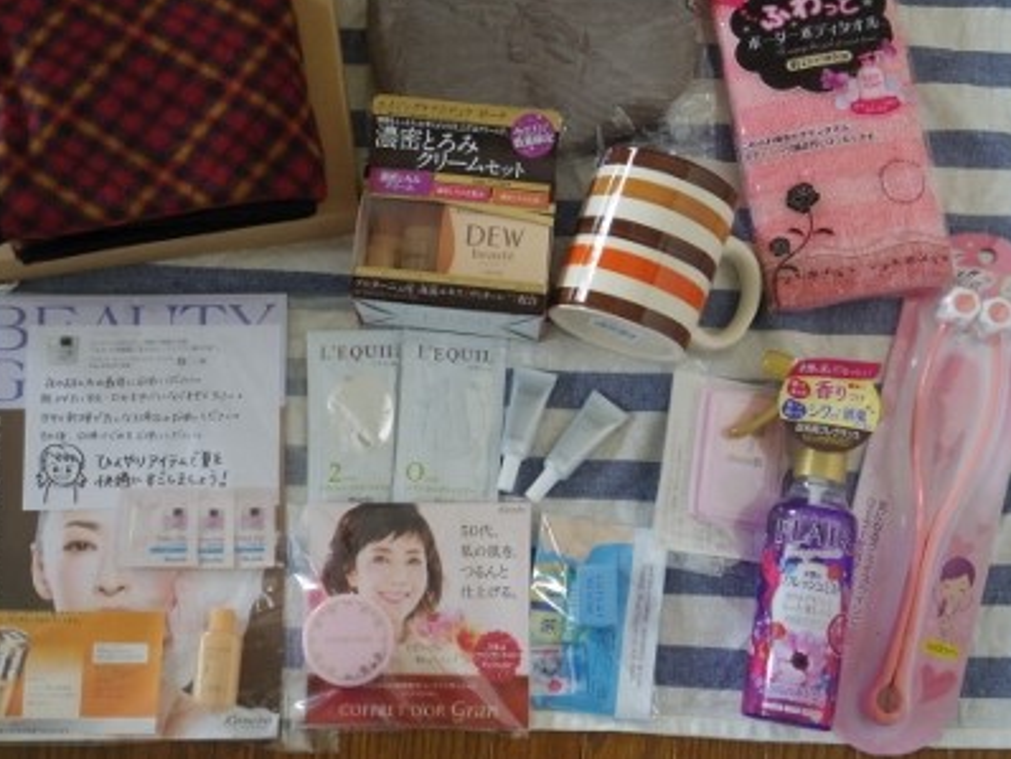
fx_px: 1578
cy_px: 352
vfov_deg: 27.1
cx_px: 488
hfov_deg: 35.5
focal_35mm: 54
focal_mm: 10.8
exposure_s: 1/3.33
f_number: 8
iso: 800
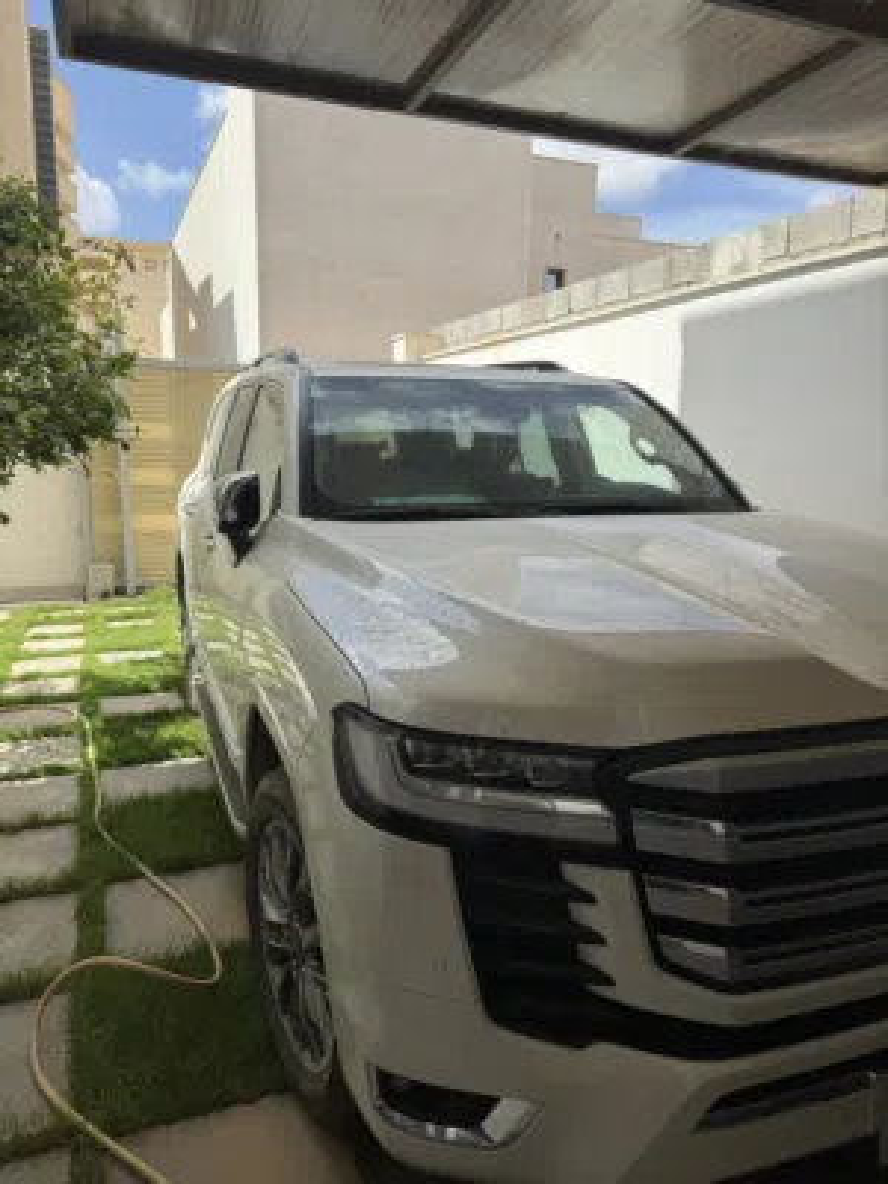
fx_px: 821
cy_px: 592
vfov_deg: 71.6
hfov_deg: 56.8
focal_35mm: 24
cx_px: 444
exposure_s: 1/2833
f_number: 1.78
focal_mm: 6.76
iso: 80
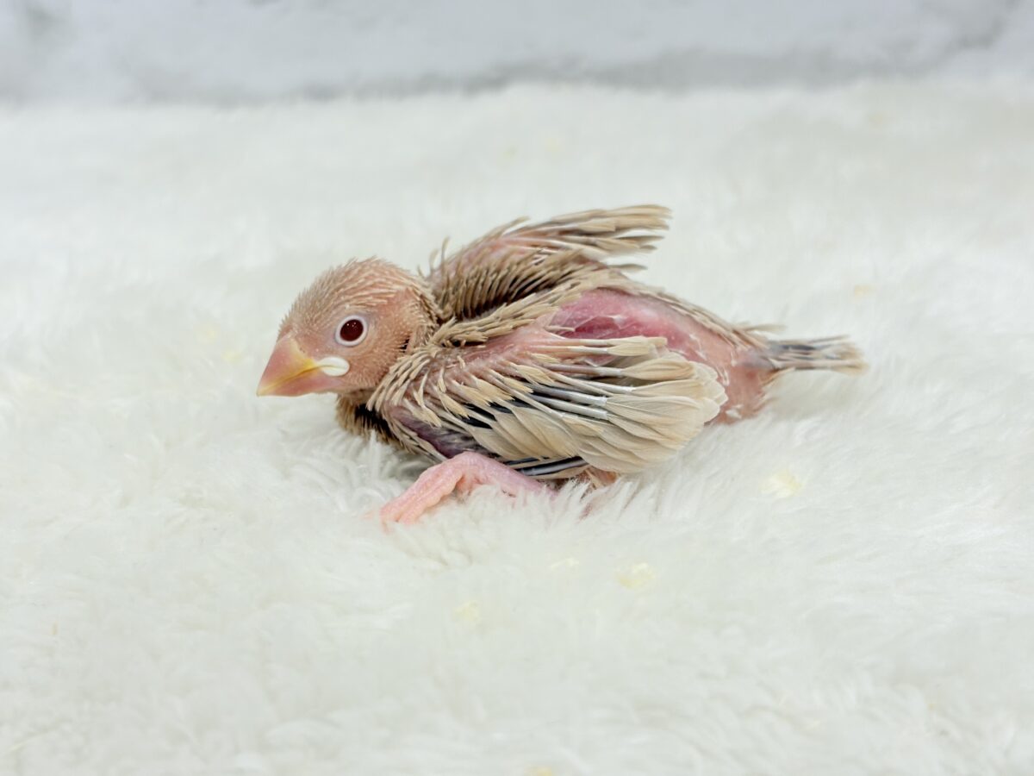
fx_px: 1553
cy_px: 388
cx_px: 517
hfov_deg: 36.8
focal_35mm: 52
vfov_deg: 28.0
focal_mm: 5.96
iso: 50
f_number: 1.6
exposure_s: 1/100
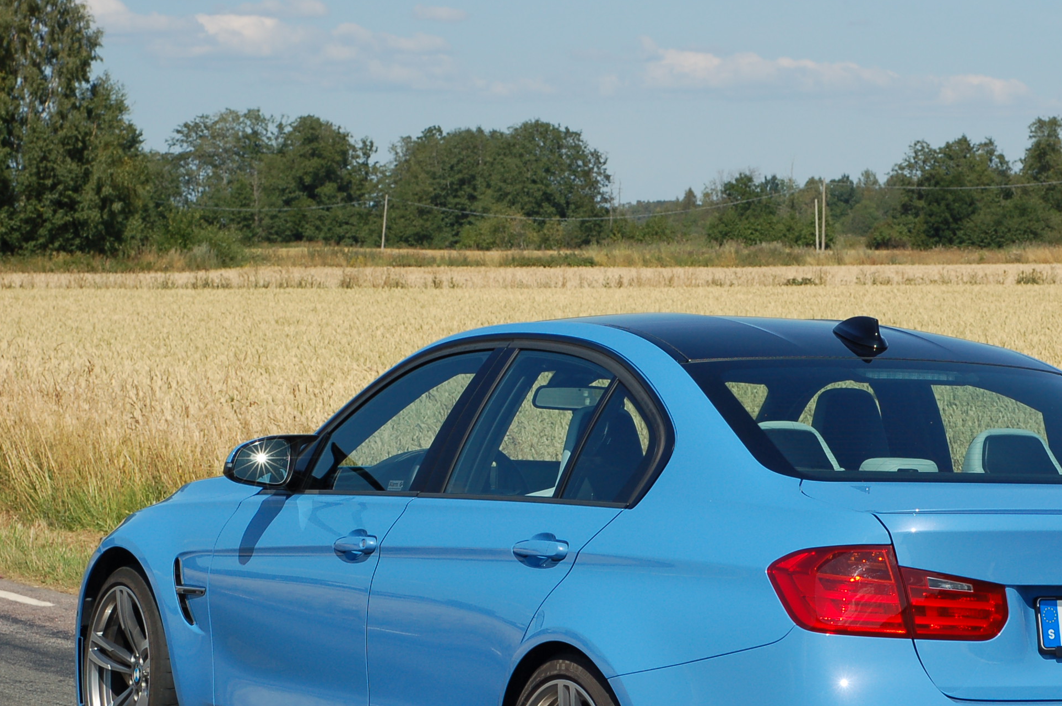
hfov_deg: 17.4
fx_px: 3448
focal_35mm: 117
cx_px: 741
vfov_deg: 11.7
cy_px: 525
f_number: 10
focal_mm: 50
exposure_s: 1/400
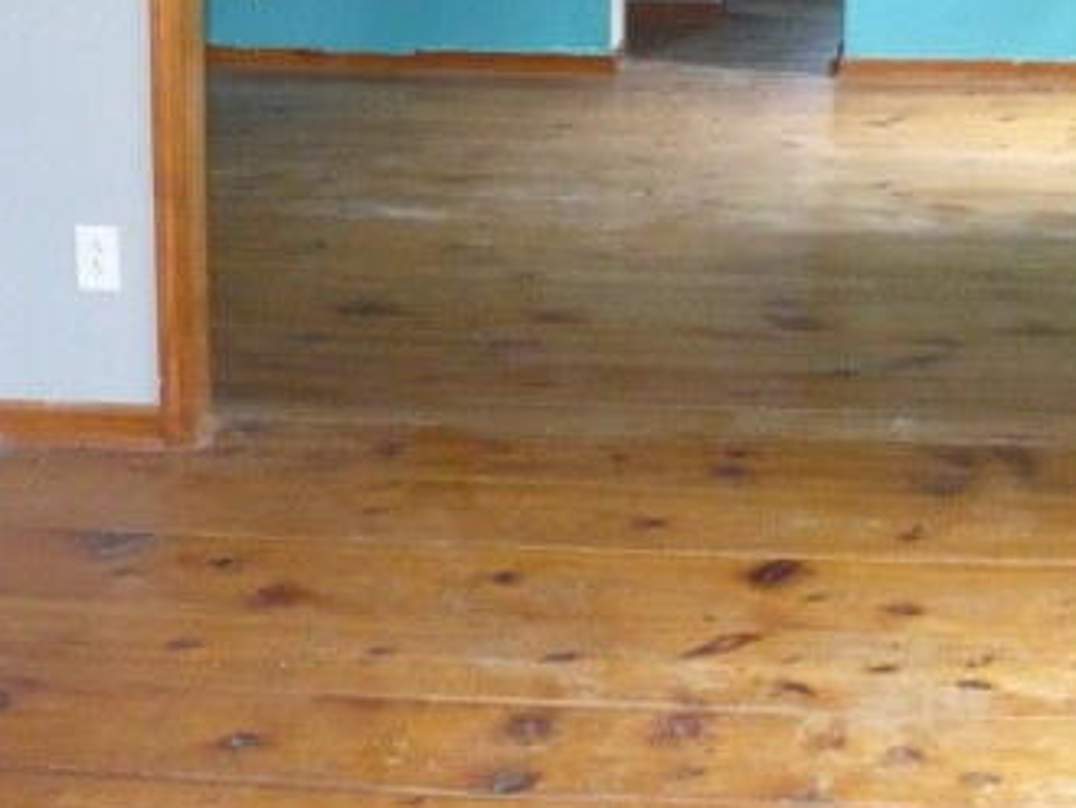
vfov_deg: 20.2
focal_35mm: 72
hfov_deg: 26.8
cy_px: 170
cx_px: 755
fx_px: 2239
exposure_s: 1/30
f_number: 2.8
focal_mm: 6.1
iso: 640
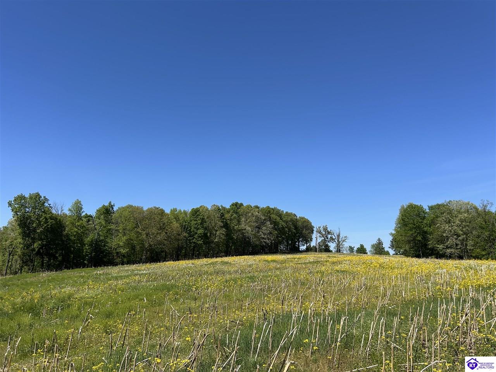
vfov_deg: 53.1
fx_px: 373
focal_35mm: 26
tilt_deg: +12.9
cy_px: 186
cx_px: 248
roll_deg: -0.1
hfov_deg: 67.3
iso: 50
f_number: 1.5
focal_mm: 5.7
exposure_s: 1/4630
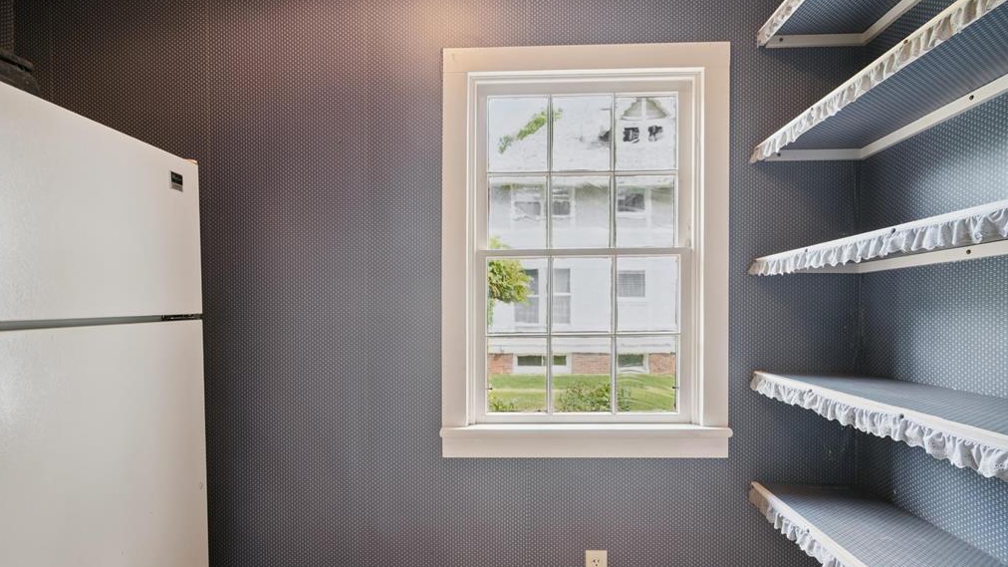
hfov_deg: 92.7
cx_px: 503
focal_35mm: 18
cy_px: 314
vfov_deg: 60.8
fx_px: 481
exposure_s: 1/2
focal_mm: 17
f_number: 9
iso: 400
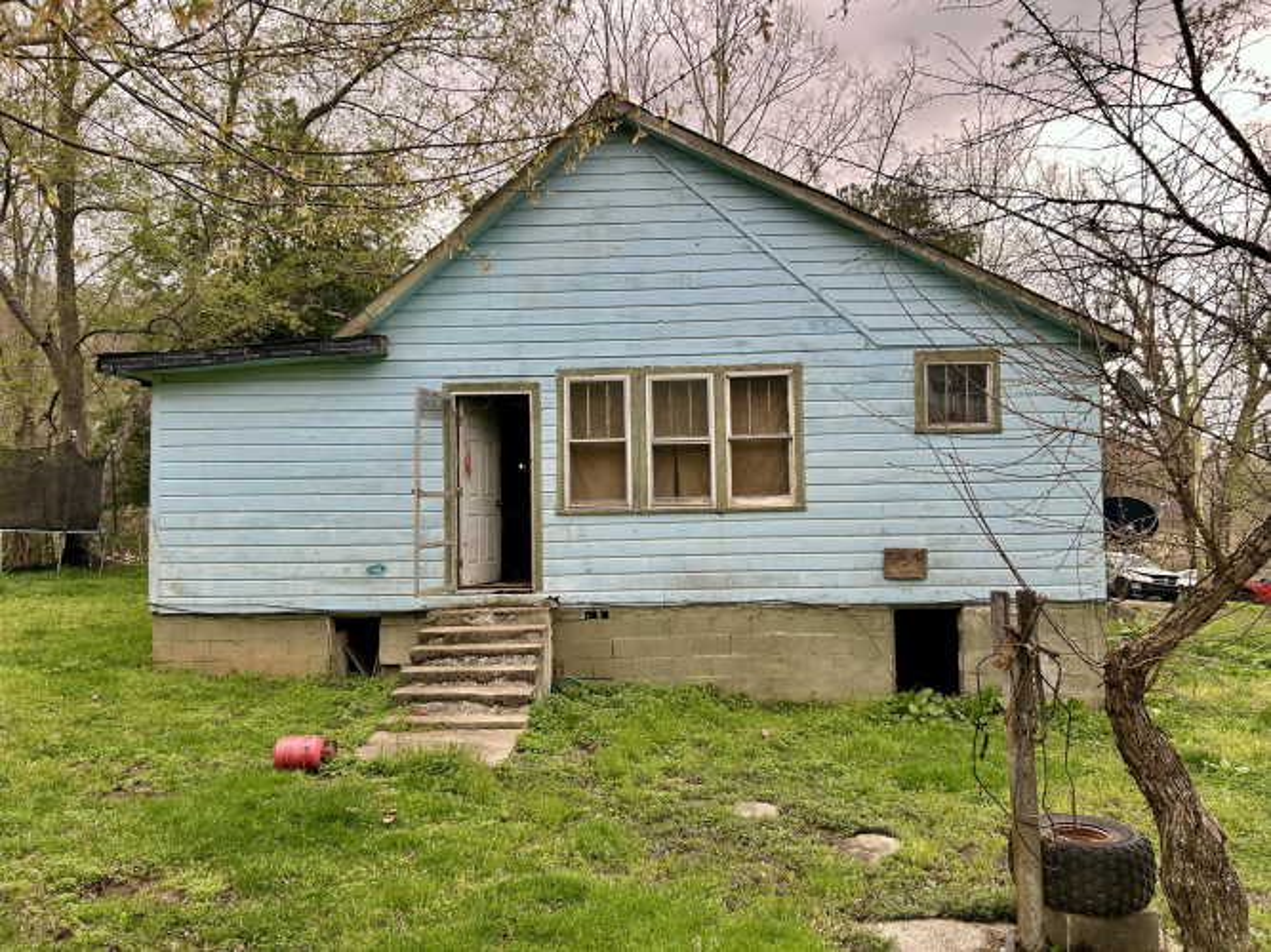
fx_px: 954
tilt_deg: +3.6
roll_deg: +1.7
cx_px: 636
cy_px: 476
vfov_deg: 53.0
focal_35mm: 26
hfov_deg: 67.3
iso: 40
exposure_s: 1/237
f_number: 1.5
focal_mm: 5.7
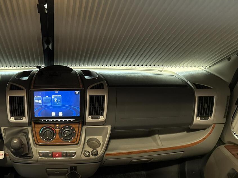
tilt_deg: -45.1
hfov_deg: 43.7
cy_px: 150
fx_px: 282
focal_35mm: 41
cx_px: 49
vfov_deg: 33.8
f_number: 1.78
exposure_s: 1/33
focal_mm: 6.76
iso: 1000
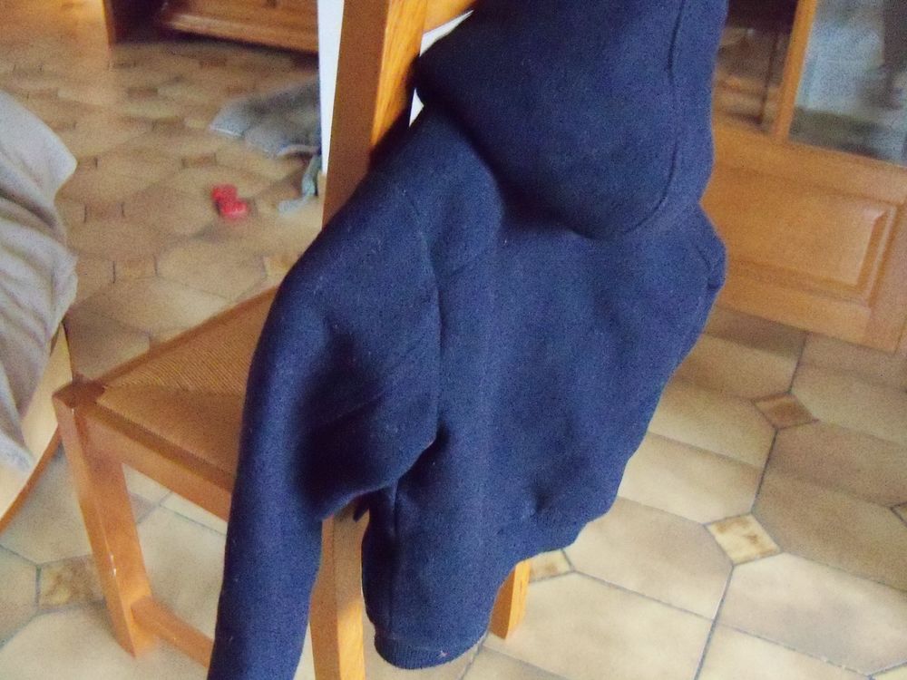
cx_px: 454
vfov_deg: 40.7
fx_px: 917
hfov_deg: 52.6
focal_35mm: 35
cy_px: 340
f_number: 3.5
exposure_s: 1/8
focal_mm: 6.2
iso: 1600
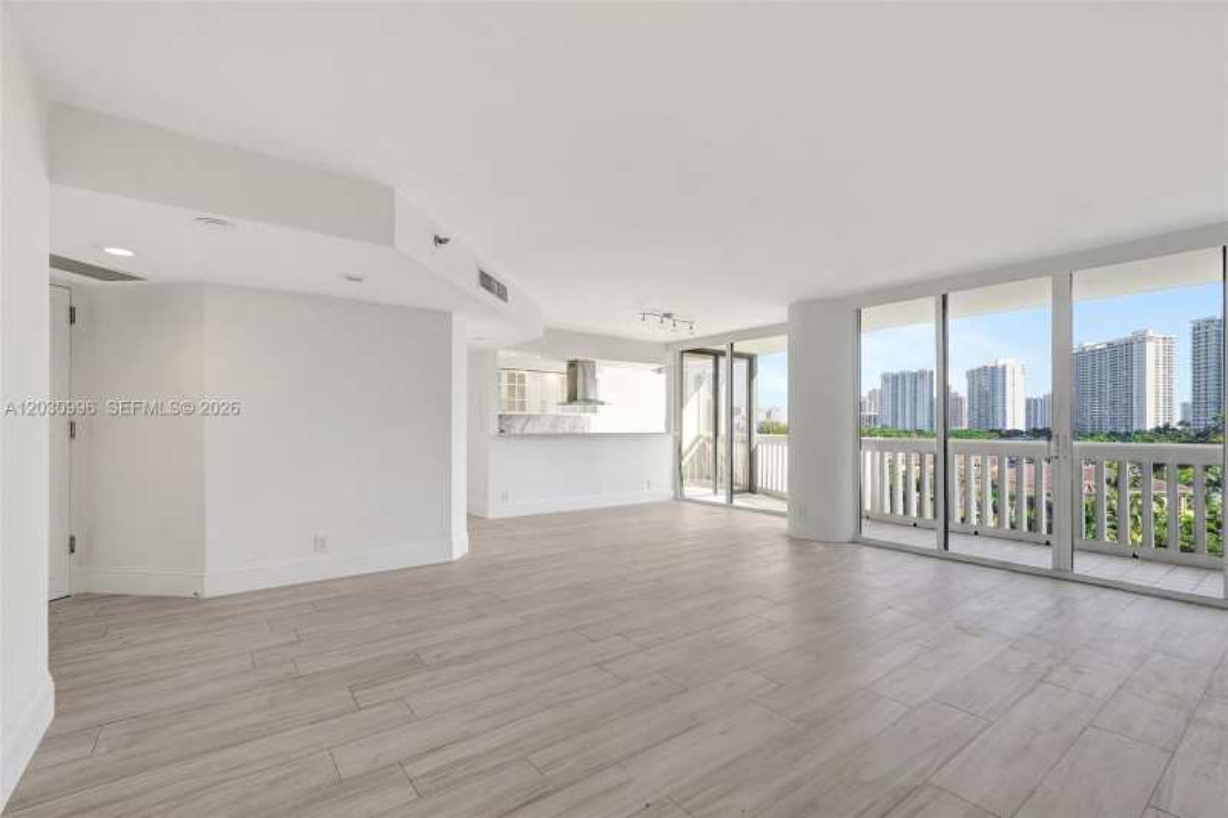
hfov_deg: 95.0
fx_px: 563
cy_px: 409
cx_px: 614
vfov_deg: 72.0
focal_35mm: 16
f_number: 13
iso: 640
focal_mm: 16.5
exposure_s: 1/25
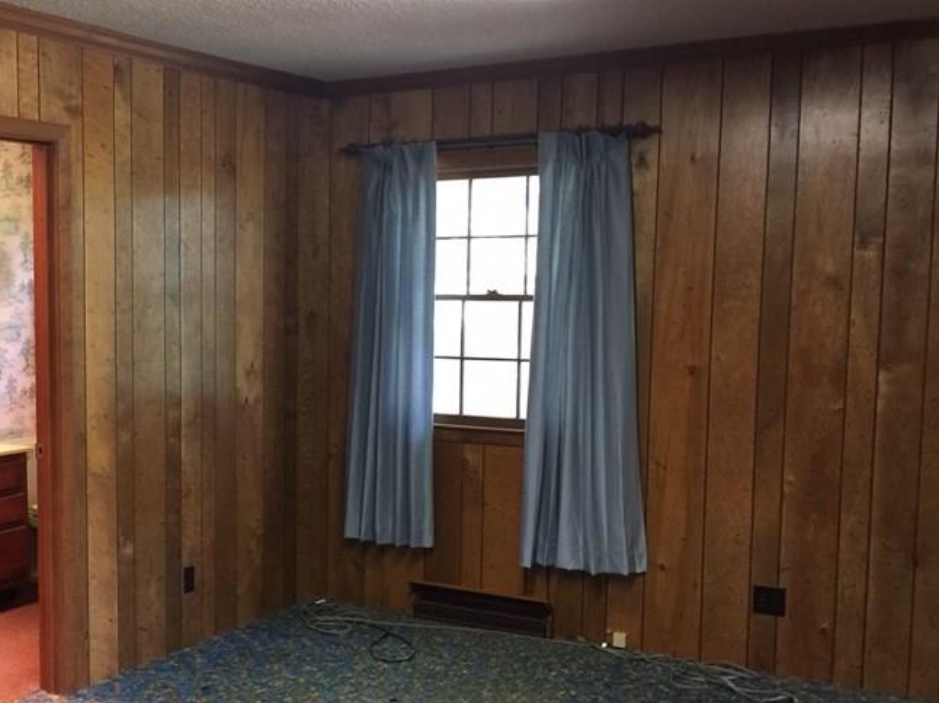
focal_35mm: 46
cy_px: 420
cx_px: 205
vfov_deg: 31.4
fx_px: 1247
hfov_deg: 39.8
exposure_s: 1/15
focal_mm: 4.15
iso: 80
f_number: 2.2
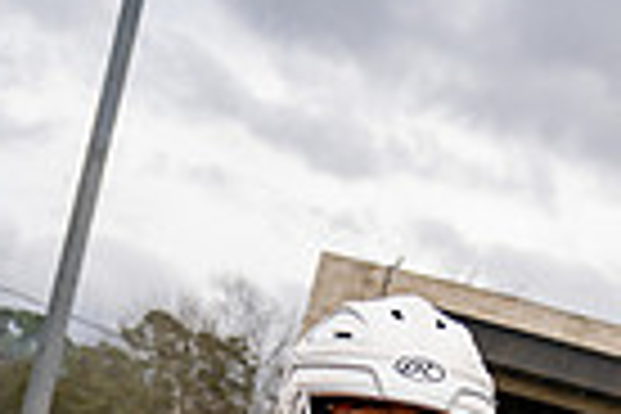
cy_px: 986
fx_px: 1242
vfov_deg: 13.7
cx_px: 288
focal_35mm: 72
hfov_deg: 28.1
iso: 100
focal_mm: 22
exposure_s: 1/250
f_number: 4
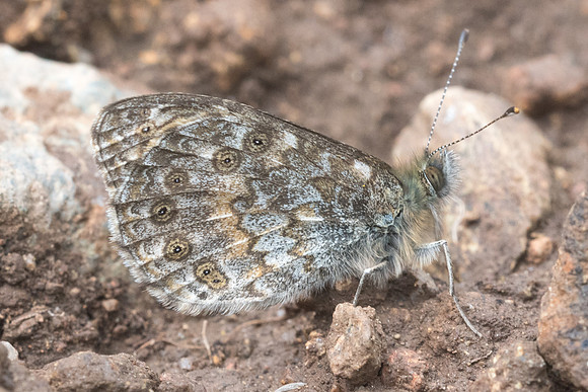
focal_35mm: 505
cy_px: 210
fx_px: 8246
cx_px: 334
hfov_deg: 4.1
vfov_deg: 2.7
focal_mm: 150
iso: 800
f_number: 13
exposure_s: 1/320
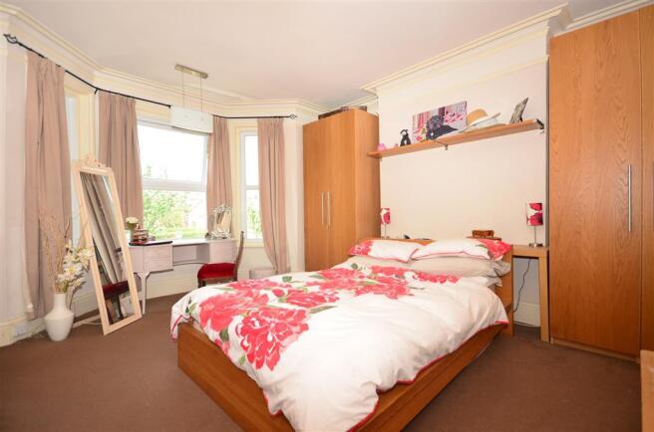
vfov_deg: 69.4
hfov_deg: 92.6
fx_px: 313
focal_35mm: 17
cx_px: 327
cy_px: 216
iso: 200
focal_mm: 11.5
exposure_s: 1/80
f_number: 5.6
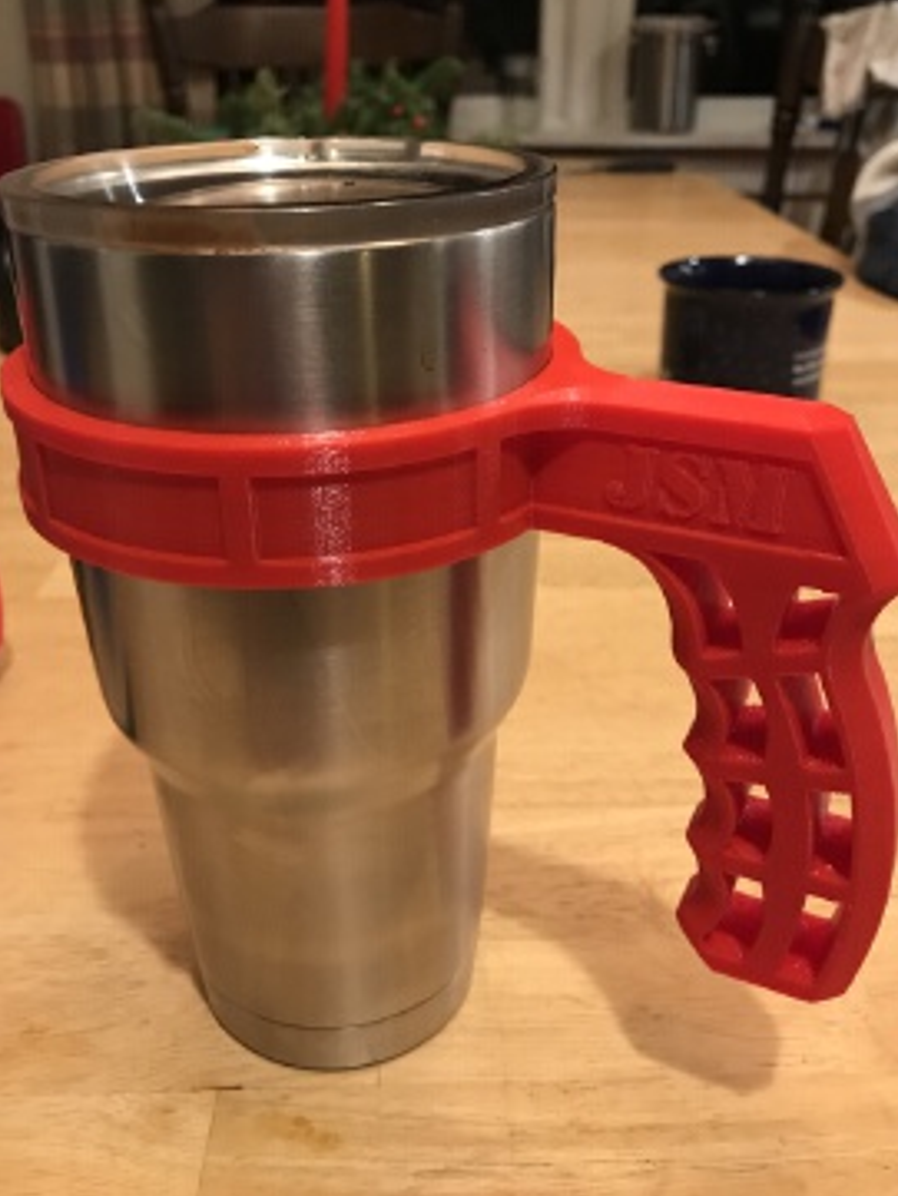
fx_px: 1072
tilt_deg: -28.1
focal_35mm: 31
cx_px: 441
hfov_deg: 45.5
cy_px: 586
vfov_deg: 58.3
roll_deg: +0.5
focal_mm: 3.99
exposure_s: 1/15
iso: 100
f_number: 1.8
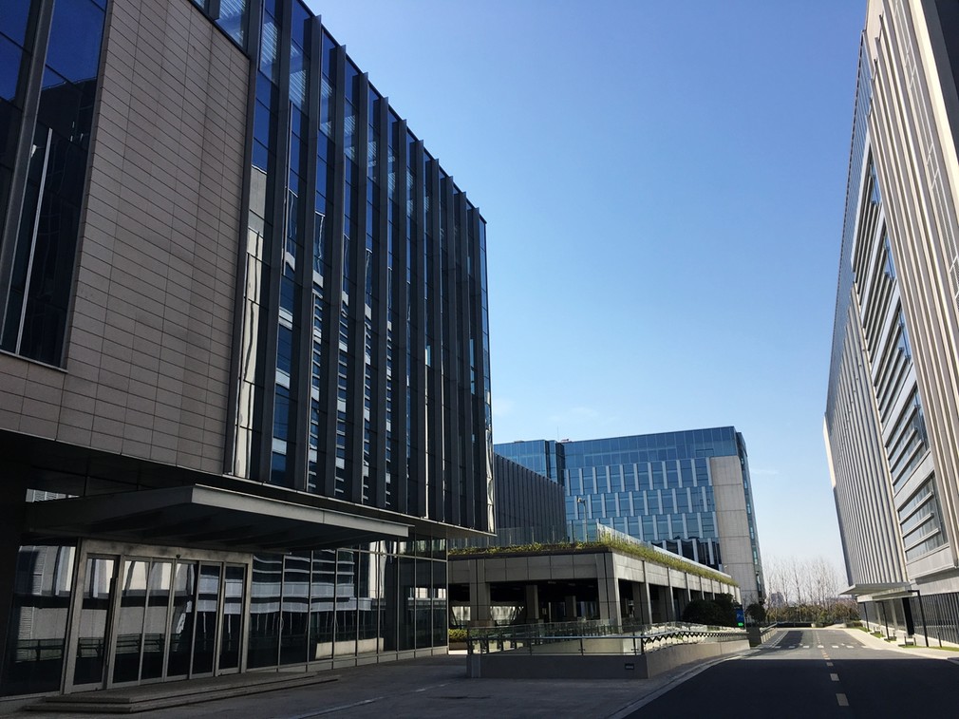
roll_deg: -0.2
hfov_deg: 61.7
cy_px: 360
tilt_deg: +17.8
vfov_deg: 48.2
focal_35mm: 29
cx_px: 480
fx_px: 803
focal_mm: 4.15
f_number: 2.2
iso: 25
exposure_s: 1/1099
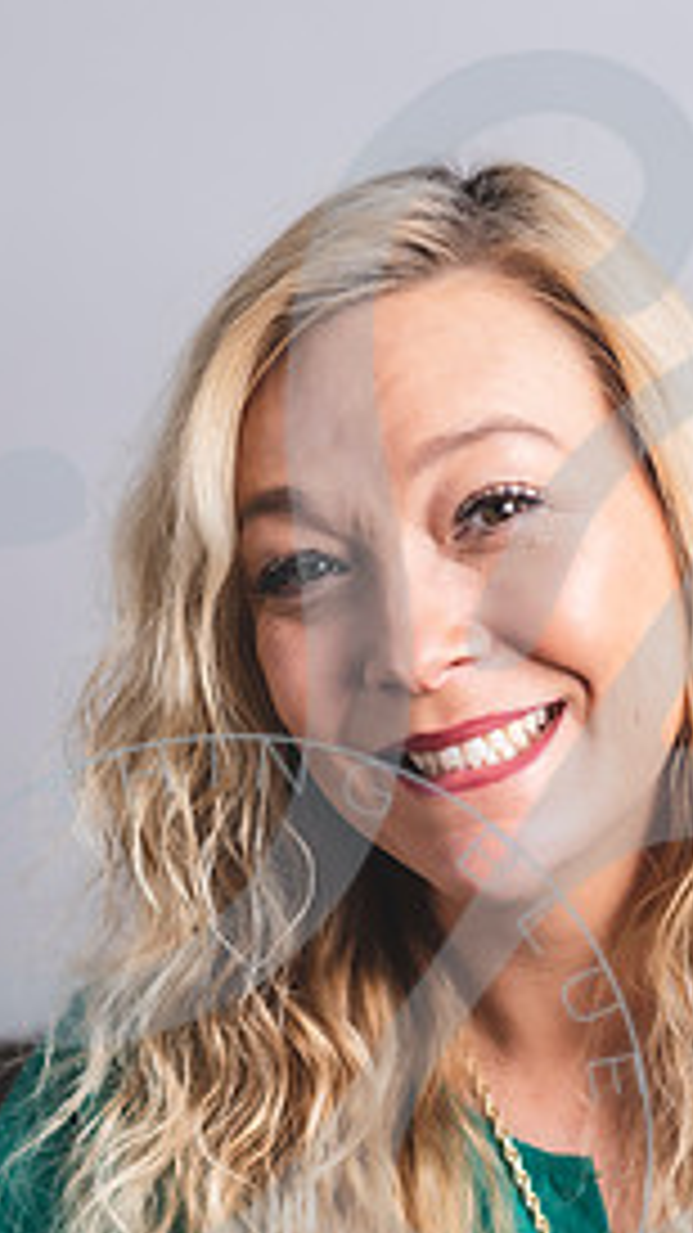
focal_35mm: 146
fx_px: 4772
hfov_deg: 8.3
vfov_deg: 14.7
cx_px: 436
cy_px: 810
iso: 100
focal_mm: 85
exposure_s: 1/125
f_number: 2.8
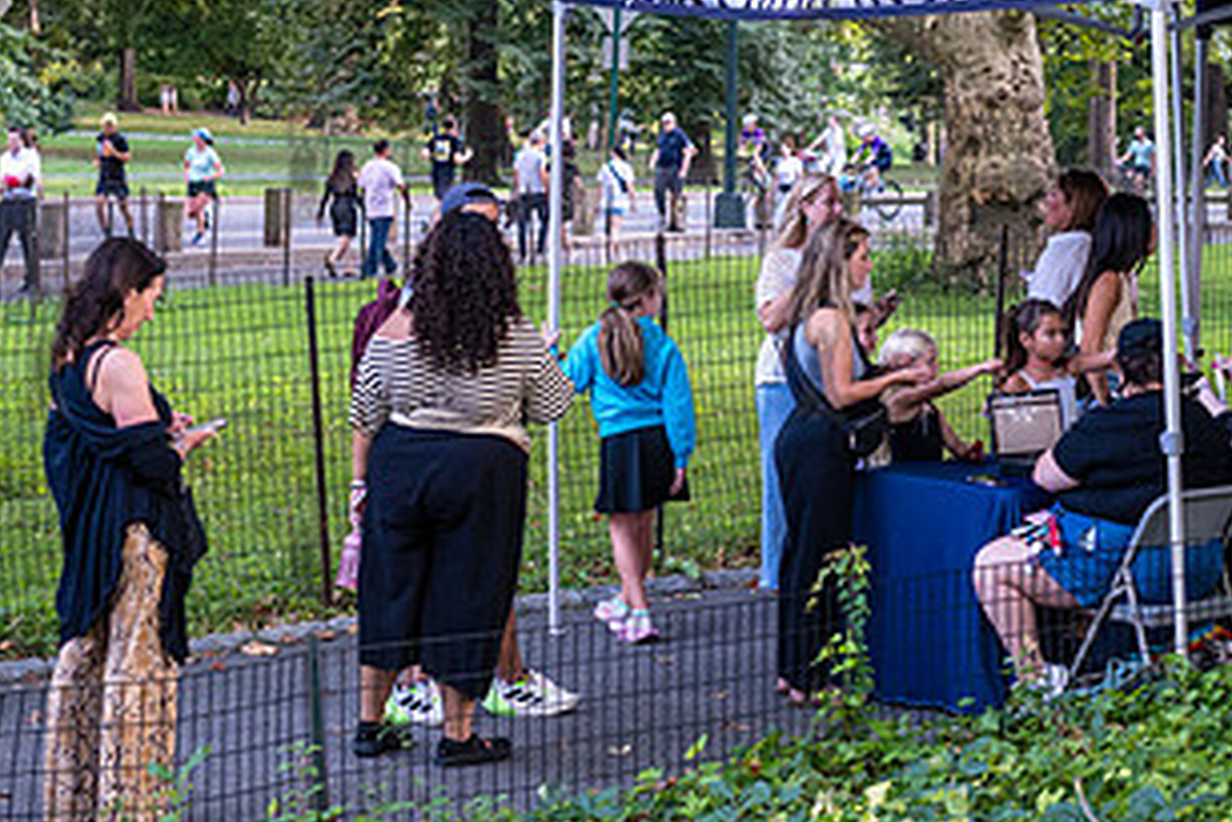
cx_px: 819
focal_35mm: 117
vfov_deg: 11.7
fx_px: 4006
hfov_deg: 17.4
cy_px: 351
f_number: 4.5
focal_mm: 62
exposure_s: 1/200
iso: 2000
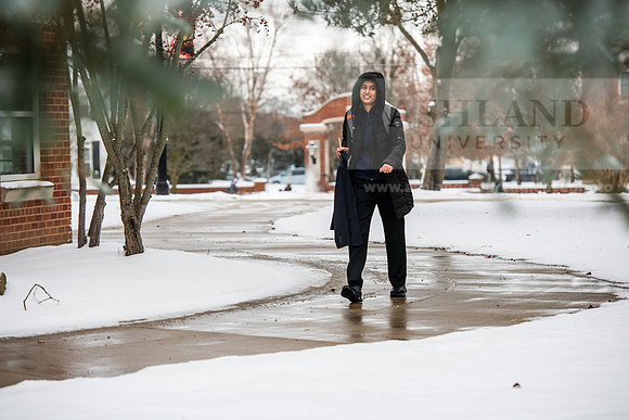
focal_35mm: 135
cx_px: 314
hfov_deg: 15.2
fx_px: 2359
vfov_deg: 10.2
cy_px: 210
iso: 160
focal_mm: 135
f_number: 4
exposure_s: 1/400
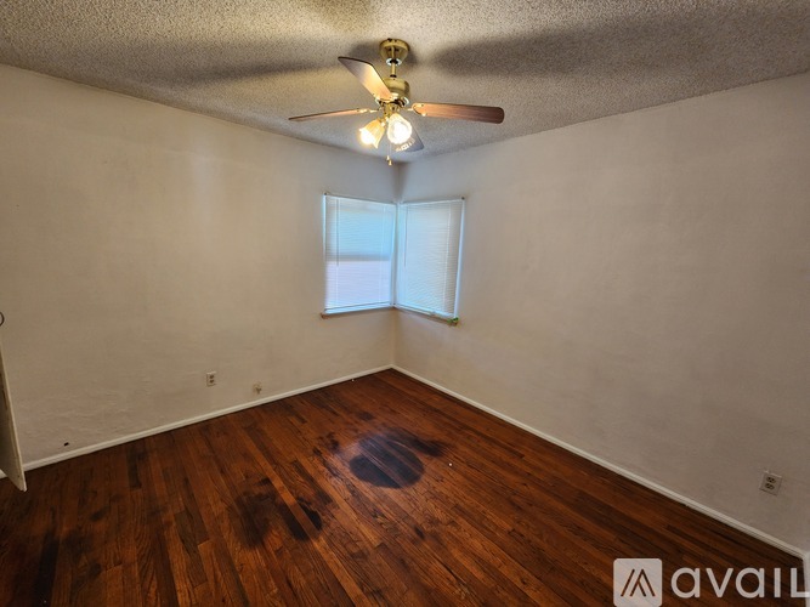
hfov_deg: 106.2
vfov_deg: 89.9
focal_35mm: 13
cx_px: 405
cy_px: 304
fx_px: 304
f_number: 2.2
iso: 160
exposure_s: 1/60
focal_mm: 2.2
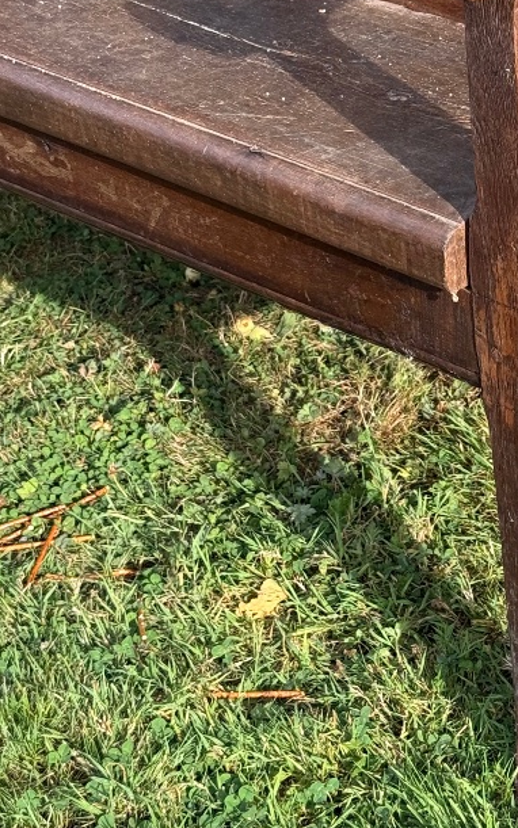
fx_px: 2258
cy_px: 169
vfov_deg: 20.6
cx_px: 564
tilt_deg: -21.4
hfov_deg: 12.9
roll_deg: +0.9
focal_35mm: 100
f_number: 1.78
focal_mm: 6.76
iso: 64
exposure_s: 1/611
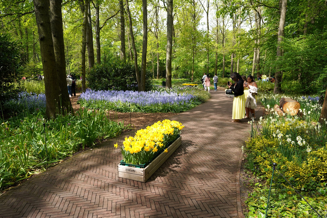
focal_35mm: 24
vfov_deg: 53.1
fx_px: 218
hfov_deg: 73.7
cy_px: 109
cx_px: 164
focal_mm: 24
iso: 100
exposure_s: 1/100
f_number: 7.1
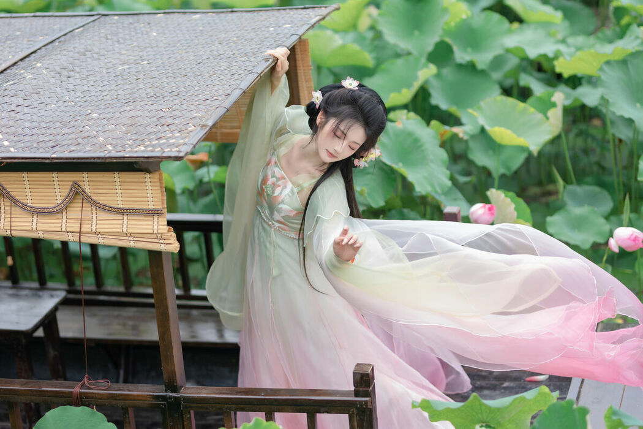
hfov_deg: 23.9
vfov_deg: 16.1
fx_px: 1518
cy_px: 214
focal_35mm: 85
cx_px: 322
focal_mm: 85
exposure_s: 1/1250
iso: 500
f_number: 1.8
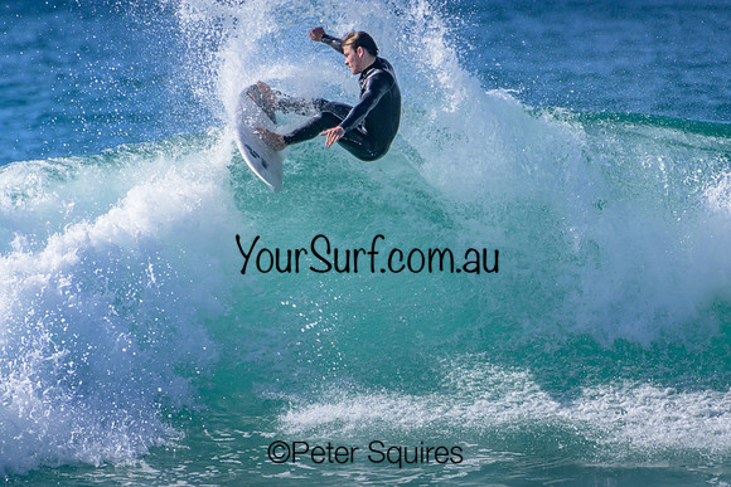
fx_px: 19294
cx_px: 366
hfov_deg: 2.2
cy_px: 244
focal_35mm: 950
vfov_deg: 1.4
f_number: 11
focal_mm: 950
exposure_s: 1/2000
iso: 1000
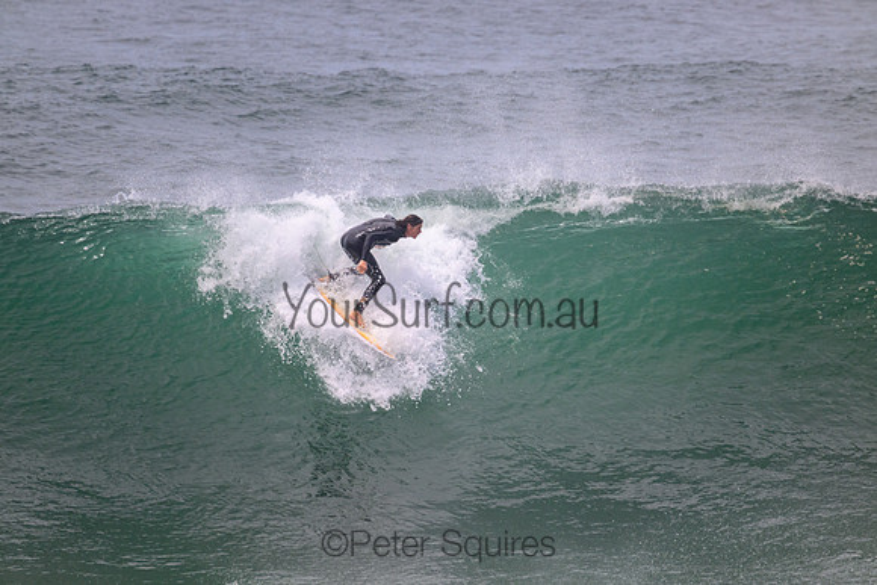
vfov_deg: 1.7
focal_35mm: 800
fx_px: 19493
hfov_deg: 2.6
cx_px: 438
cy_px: 292
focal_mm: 800
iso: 1100
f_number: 11
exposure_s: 1/2000
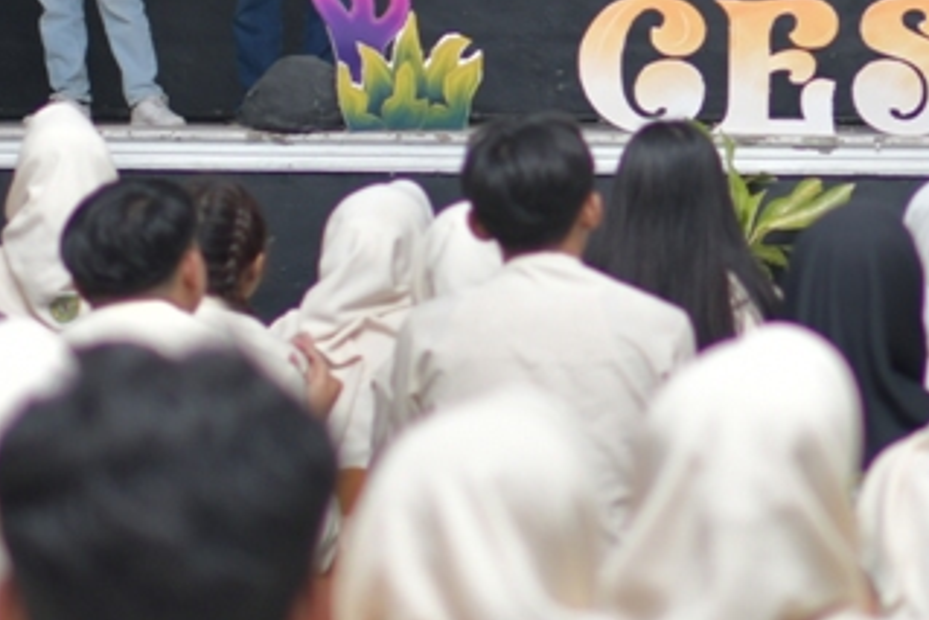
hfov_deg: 12.0
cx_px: 1153
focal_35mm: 167
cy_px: -141
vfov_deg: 8.1
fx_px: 4311
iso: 160
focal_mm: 35
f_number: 1.4
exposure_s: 1/200
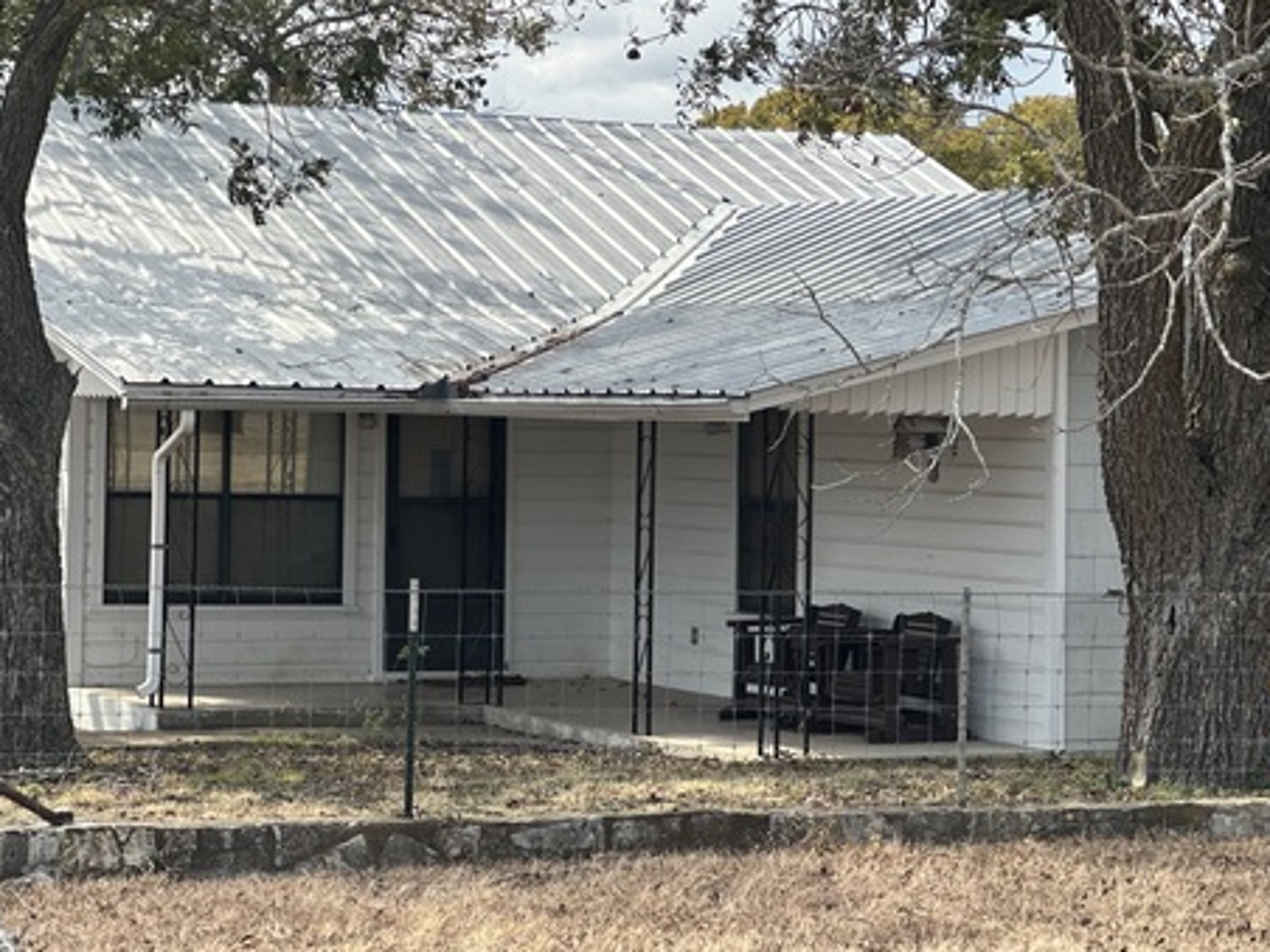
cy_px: 331
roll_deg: -1.5
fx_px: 3999
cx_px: 621
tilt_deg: +2.5
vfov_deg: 13.6
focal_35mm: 109
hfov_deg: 18.0
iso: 32
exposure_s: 1/396
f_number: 2.8
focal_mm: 9
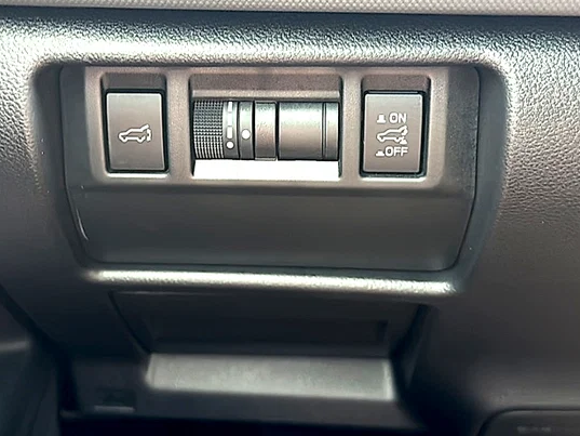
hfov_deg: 43.7
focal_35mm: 43
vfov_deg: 33.4
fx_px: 721
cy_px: 157
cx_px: 247
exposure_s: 1/40
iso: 160
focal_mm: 6.86
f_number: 1.78
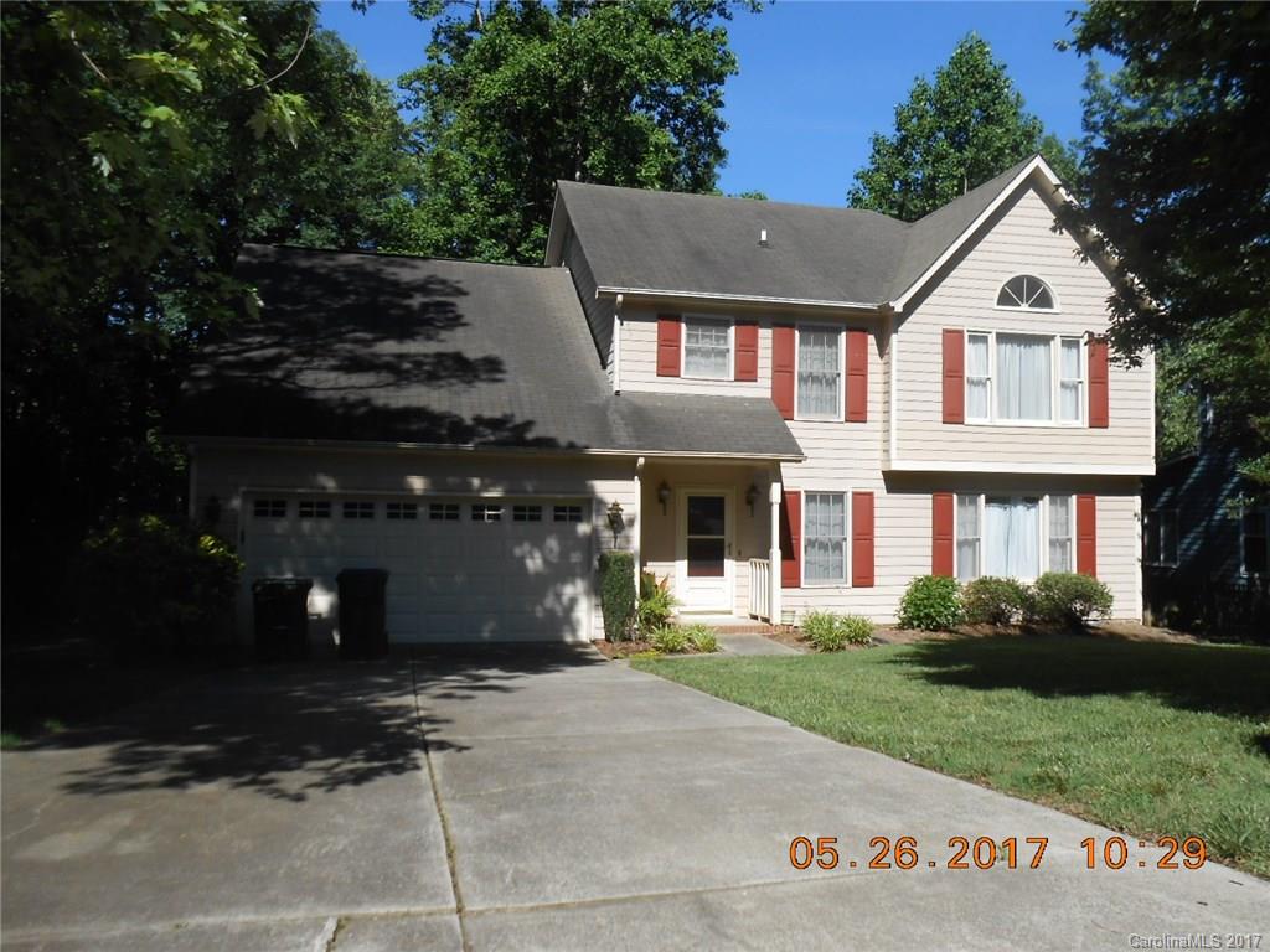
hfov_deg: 67.3
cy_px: 476
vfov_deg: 53.1
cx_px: 635
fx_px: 954
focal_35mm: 26
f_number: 3.5
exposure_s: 1/800
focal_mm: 4.6
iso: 80
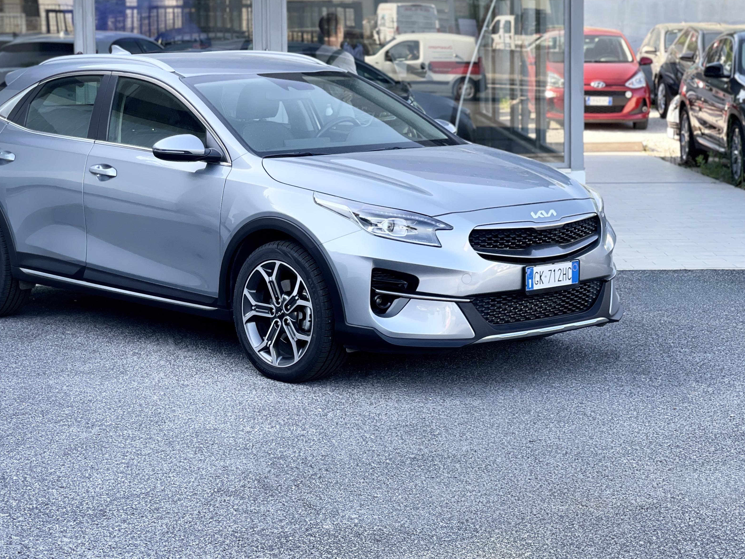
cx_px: 278
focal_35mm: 82
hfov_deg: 23.8
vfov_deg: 18.0
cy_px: 226
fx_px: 1765
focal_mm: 7.5
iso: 32
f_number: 2.2
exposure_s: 1/121
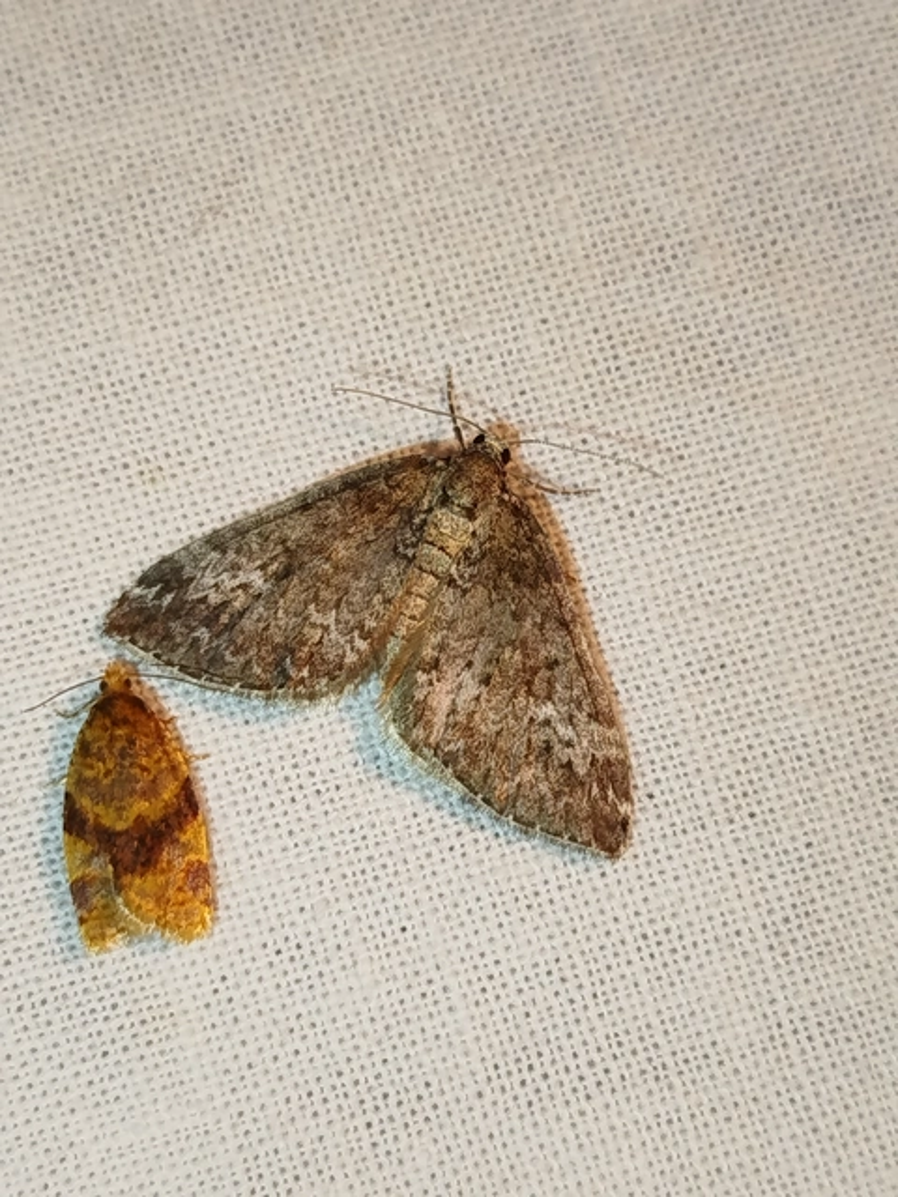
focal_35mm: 69
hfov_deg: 21.3
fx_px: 2387
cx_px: 449
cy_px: 598
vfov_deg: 28.2
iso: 80
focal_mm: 5.31
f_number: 1.7
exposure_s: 1/100
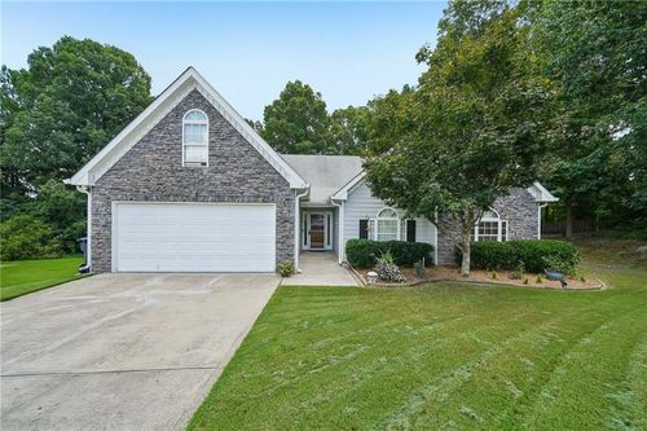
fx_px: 234
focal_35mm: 13
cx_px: 324
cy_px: 216
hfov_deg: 108.3
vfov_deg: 85.4
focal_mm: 13
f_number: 8
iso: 100
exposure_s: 1/50
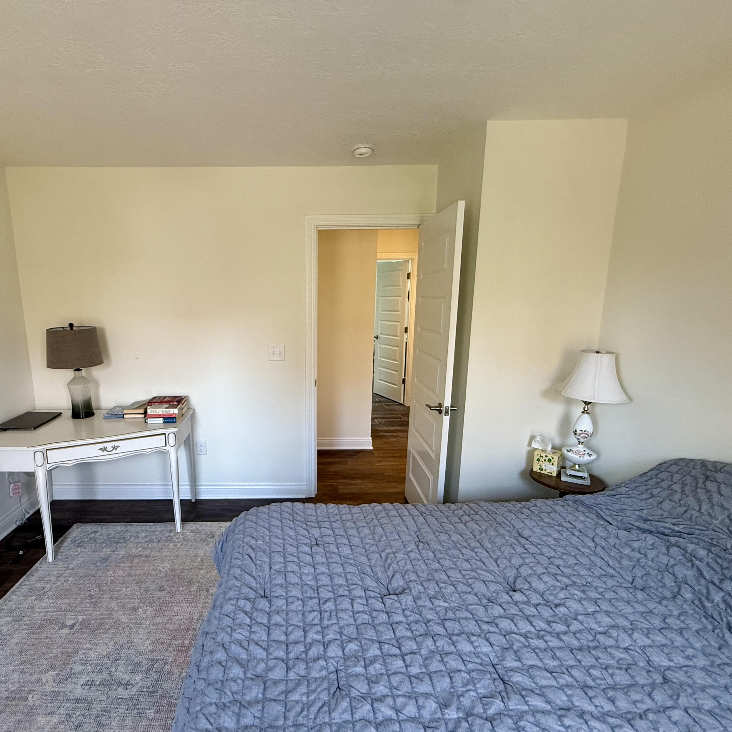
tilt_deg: -10.3
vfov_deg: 83.9
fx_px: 407
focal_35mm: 17
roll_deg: +0.1
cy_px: 376
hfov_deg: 83.0
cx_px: 294
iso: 250
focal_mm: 2.22
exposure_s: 1/120
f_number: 2.2
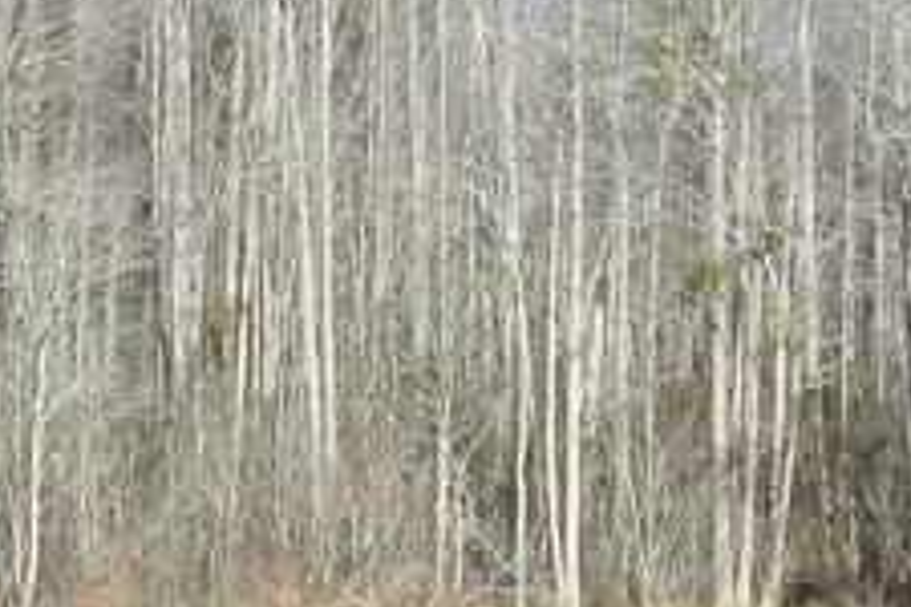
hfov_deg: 9.0
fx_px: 5769
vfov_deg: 6.0
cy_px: 471
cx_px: 142
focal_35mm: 228
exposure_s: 1/500
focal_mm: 15.1
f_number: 4.5
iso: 100
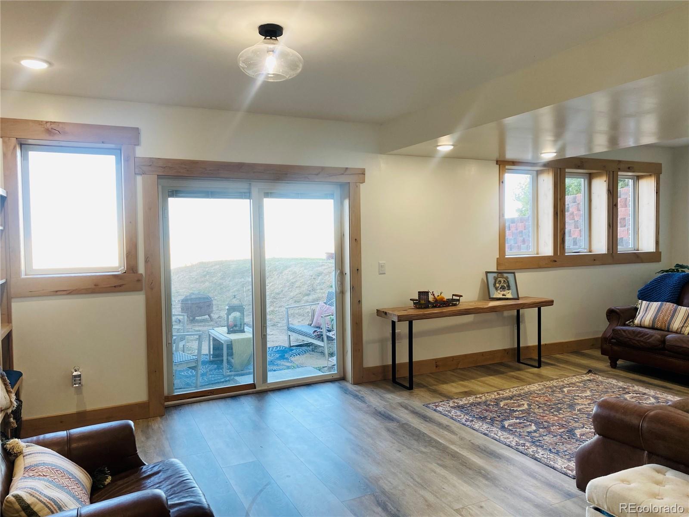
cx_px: 344
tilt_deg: -2.1
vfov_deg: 53.1
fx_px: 518
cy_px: 258
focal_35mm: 26
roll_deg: +0.7
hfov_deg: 67.3
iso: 64
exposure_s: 1/120
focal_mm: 4.25
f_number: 1.8
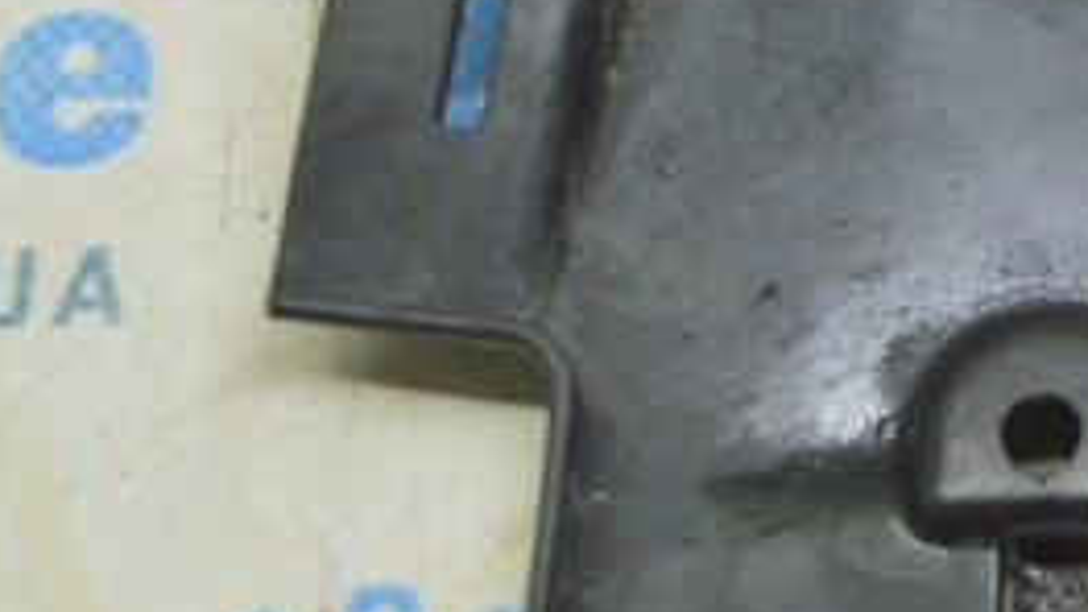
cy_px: -72
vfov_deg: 8.3
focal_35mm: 145
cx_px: 1245
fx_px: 4184
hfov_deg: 14.4
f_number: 5.6
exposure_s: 1/20
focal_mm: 38
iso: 400
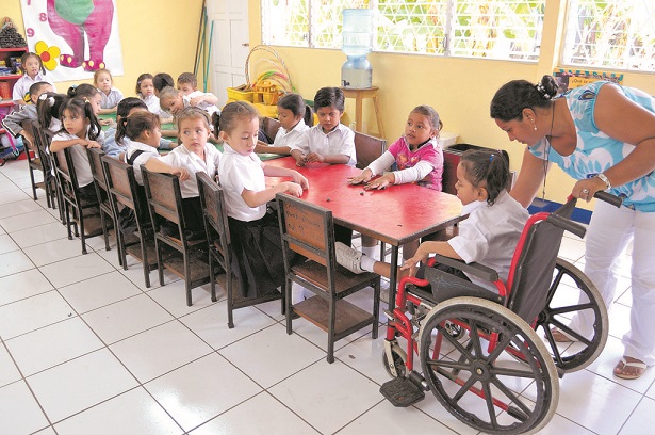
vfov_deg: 47.8
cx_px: 328
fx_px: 490
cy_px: 218
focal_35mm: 27
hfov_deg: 67.5
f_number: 3.5
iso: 640
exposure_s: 1/50
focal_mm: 18
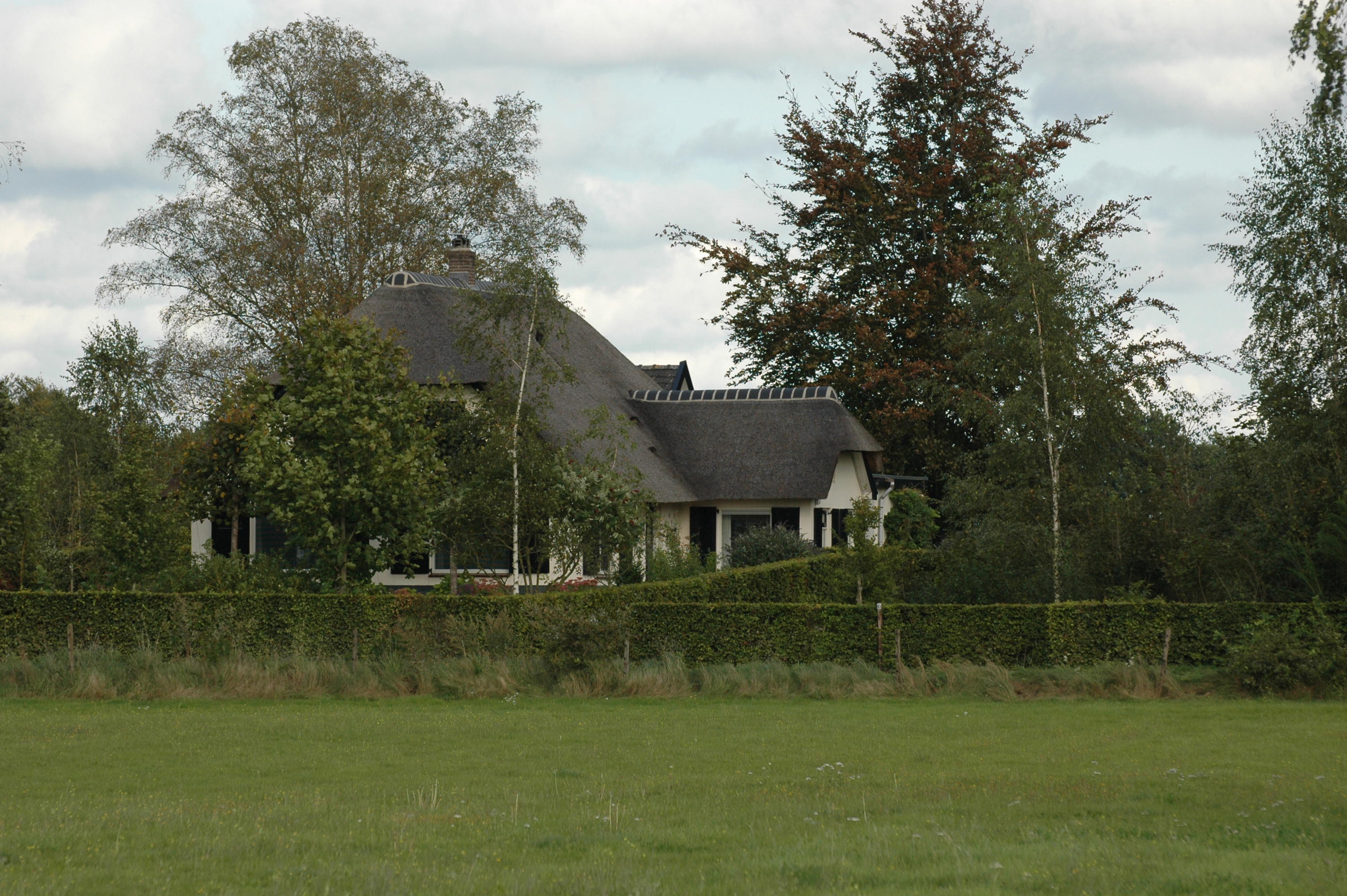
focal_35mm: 202
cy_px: 448
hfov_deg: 10.2
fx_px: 7570
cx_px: 674
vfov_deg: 6.8
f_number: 6.3
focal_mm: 135
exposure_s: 1/640
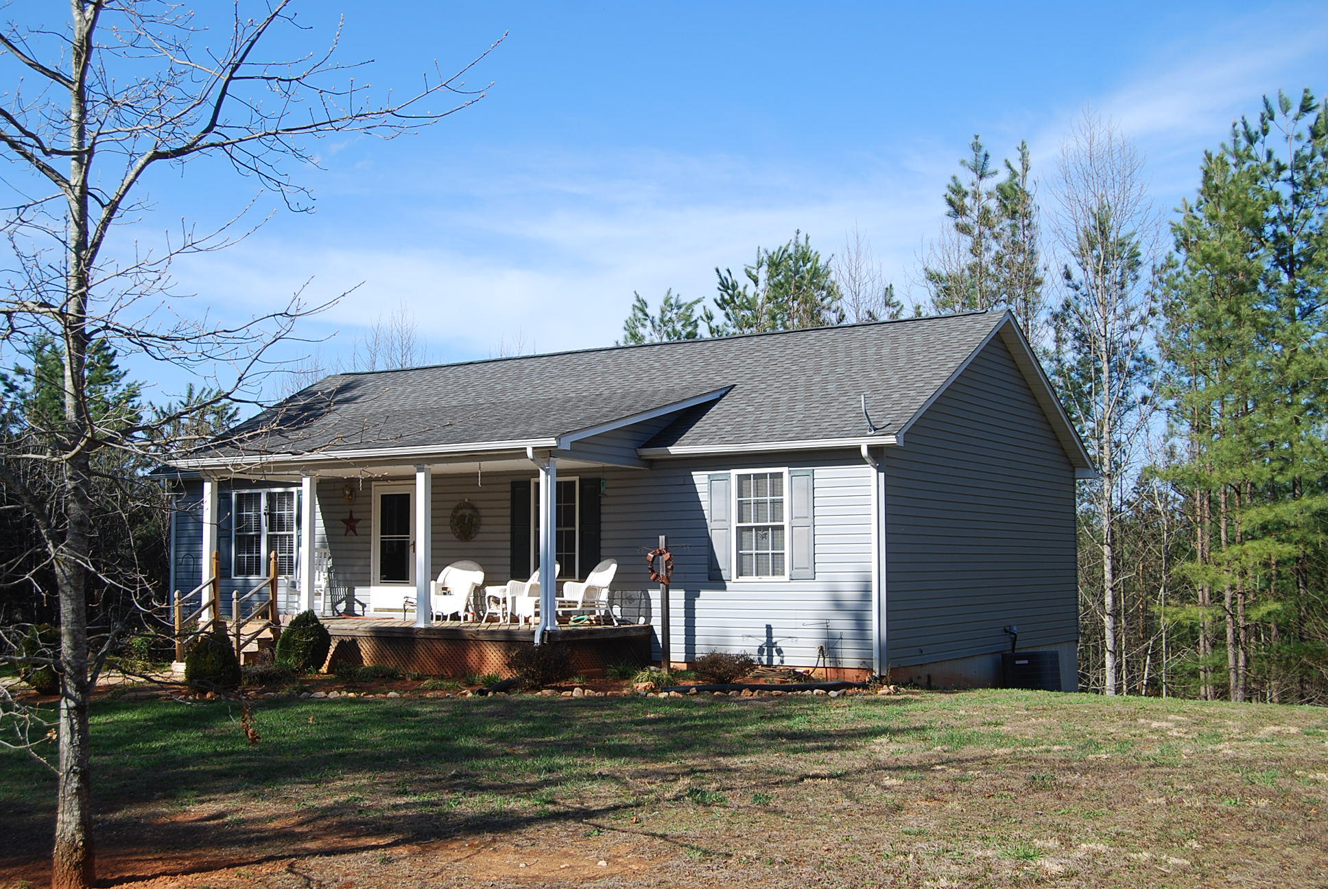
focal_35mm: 39
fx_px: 1440
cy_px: 444
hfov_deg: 49.5
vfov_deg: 34.3
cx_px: 664
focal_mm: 26
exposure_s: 1/250
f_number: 8
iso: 100
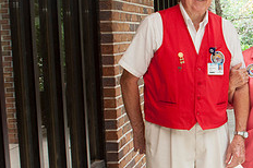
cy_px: 136
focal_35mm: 90
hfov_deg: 21.1
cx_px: 303
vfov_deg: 15.0
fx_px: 632
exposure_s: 1/60
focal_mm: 24
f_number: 5.6
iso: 400
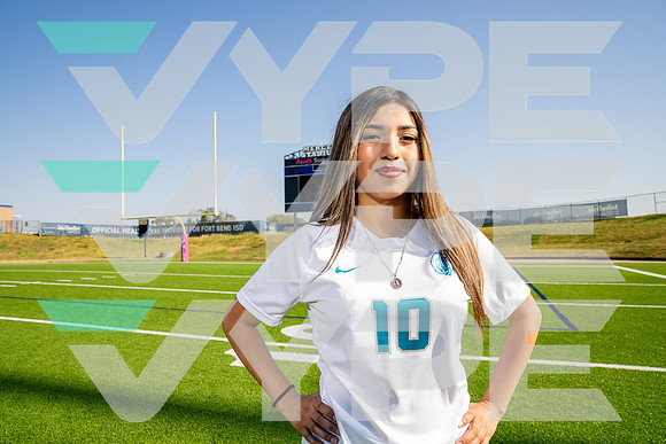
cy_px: 222
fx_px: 444
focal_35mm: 24
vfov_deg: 53.2
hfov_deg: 73.7
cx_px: 333
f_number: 7.1
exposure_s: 1/125
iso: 50
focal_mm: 24
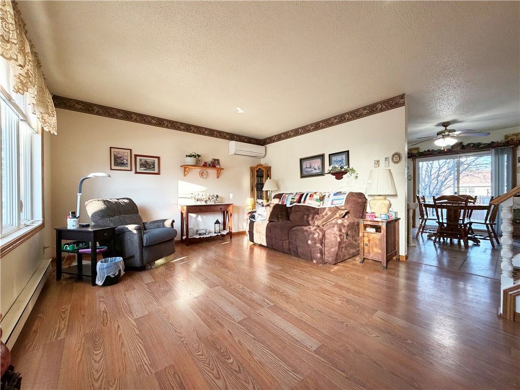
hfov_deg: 102.1
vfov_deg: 85.7
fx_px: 210
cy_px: 195
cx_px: 260
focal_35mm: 14
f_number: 2.2
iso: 200
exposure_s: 1/120
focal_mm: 2.22
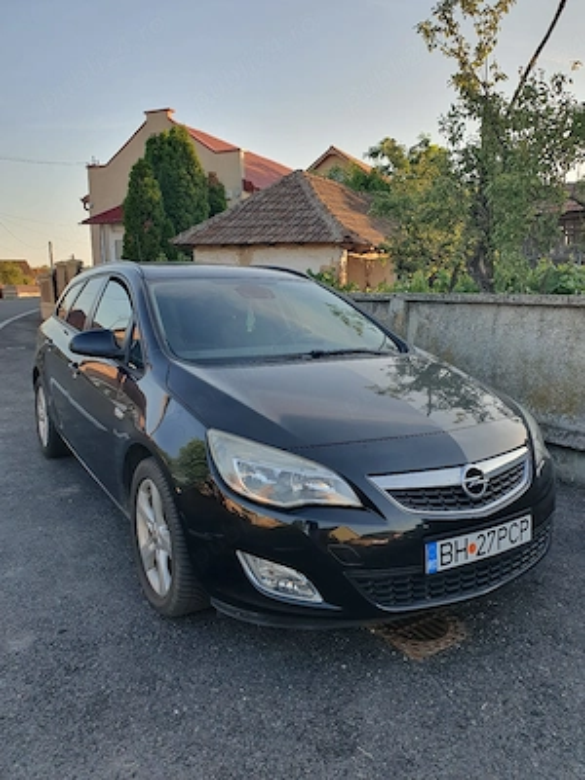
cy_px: 390
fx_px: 586
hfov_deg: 53.1
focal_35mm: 26
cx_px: 292
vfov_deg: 67.3
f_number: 2.4
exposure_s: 1/333
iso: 50
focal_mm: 4.32
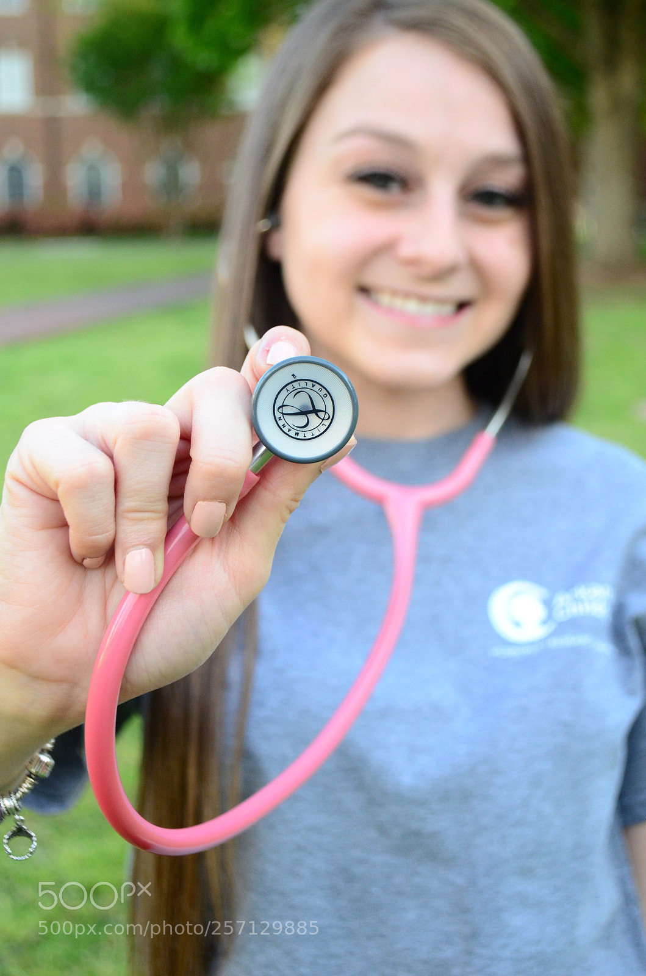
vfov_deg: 36.9
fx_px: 1461
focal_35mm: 54
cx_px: 323
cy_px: 488
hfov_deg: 24.9
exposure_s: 1/125
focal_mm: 36
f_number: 5
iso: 800
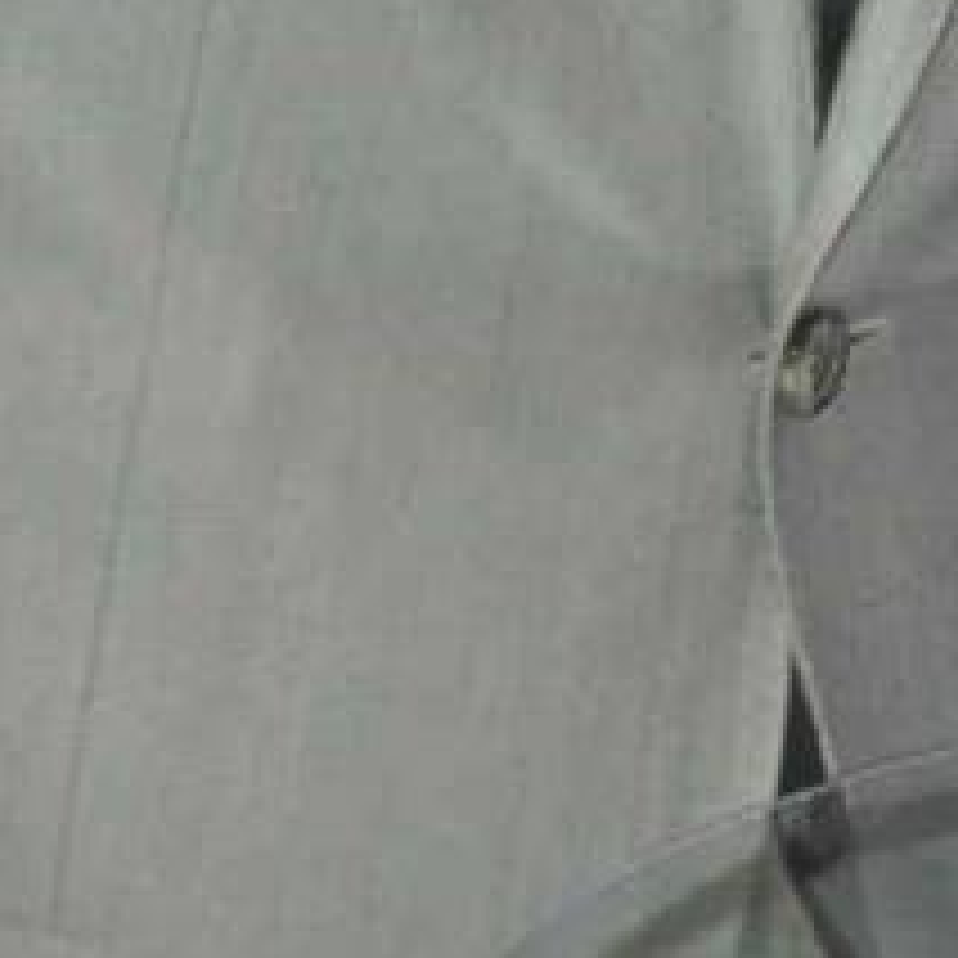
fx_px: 10990
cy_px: -1129
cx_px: 3697
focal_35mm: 351
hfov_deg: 4.6
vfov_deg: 4.9
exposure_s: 1/200
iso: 1000
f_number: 9
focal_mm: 26
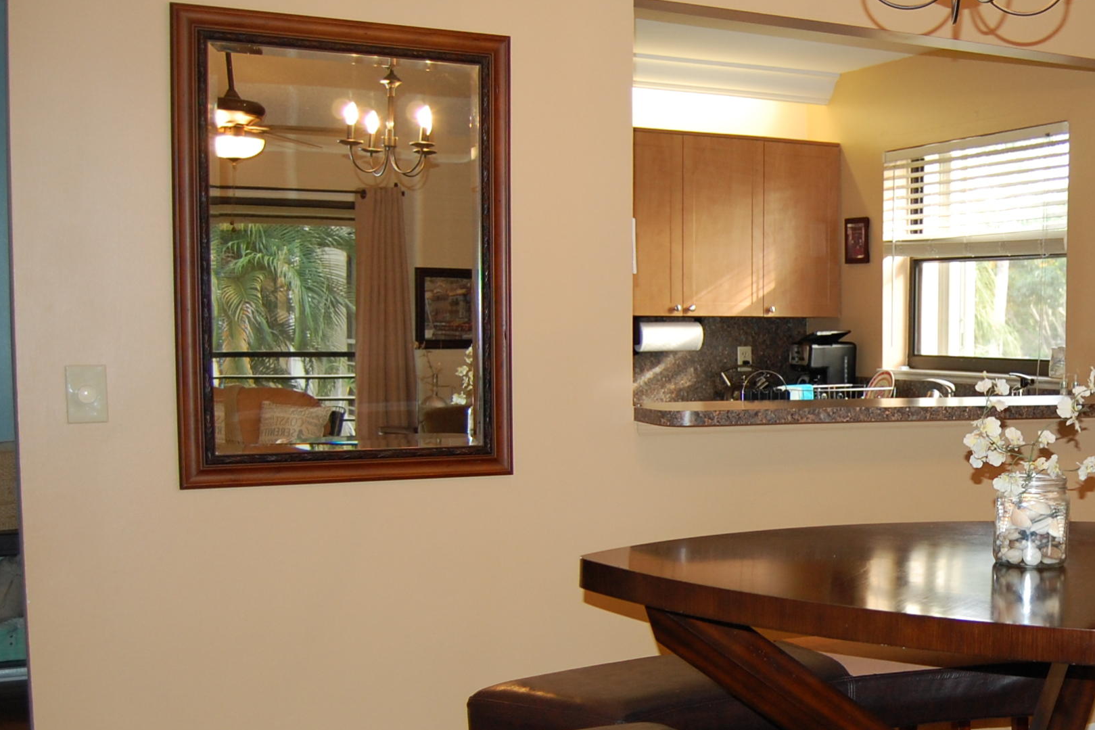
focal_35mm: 50
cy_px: 467
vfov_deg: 26.9
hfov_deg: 36.8
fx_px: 1521
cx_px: 1008
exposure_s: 1/60
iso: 400
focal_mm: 18
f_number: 3.5
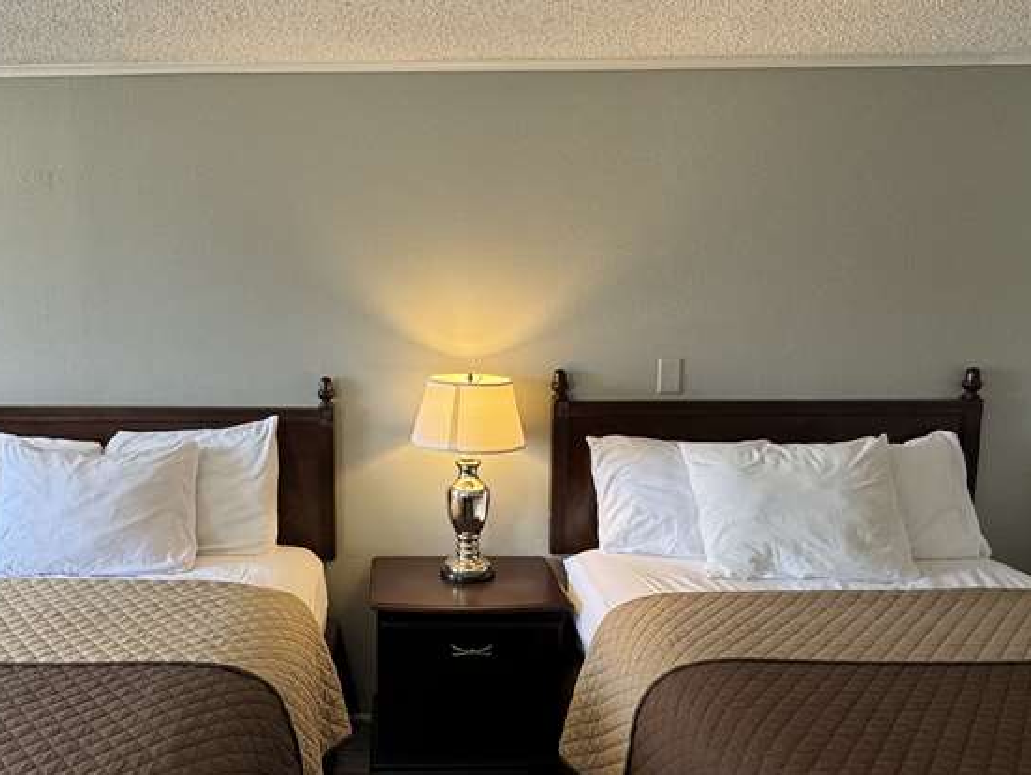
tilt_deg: -7.5
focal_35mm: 26
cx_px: 393
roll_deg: -0.2
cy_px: 404
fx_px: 775
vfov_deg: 53.1
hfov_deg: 66.4
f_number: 2.2
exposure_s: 1/120
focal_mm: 2.22
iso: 160
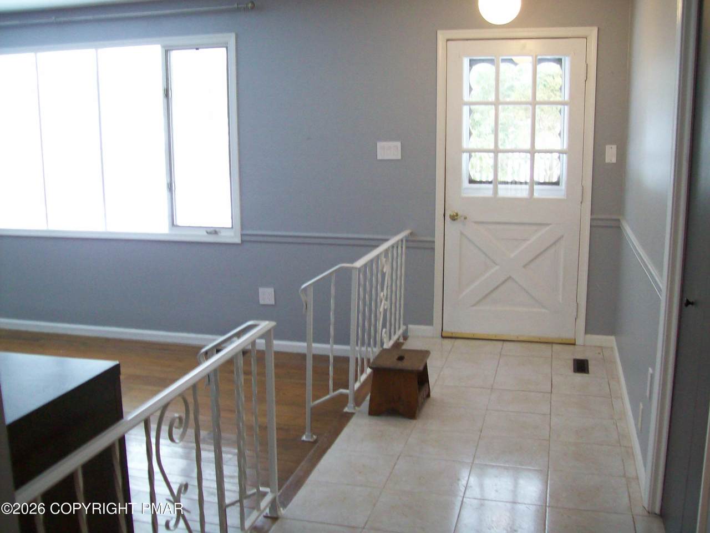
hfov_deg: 51.4
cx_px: 355
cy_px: 266
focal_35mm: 36
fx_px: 738
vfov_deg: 39.7
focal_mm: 6
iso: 160
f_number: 2.7
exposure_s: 1/11.8
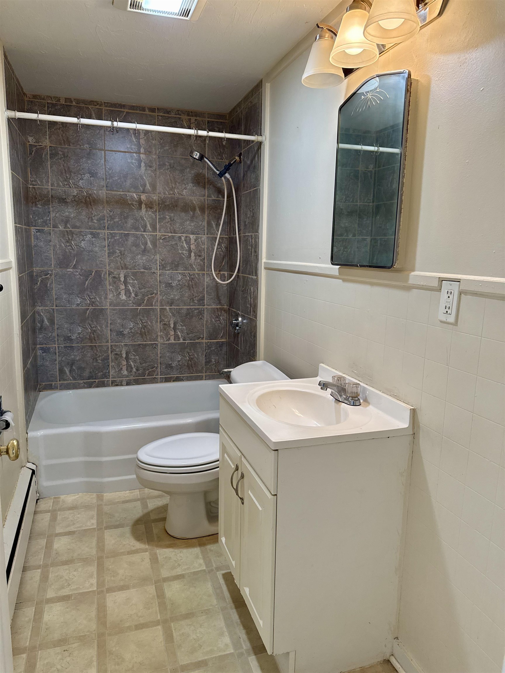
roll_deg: -2.1
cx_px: 252
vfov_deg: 71.6
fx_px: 467
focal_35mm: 24
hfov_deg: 56.8
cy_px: 336
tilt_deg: -10.3
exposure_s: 1/120
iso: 250
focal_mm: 6.76
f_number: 1.78
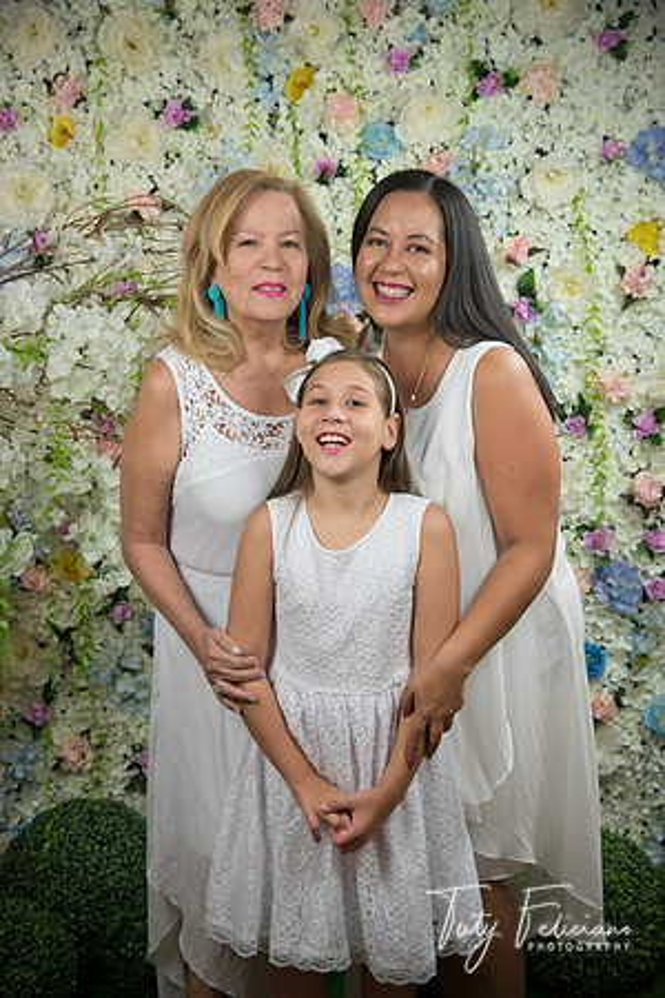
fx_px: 1607
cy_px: 499
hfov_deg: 23.4
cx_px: 332
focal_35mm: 58
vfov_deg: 34.5
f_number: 5
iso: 1250
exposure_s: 1/125
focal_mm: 58
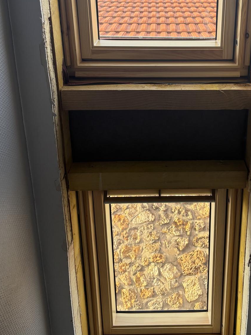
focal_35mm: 44
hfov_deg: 32.5
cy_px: 92
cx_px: 172
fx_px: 425
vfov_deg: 41.9
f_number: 1.6
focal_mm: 5.96
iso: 50
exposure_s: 1/307
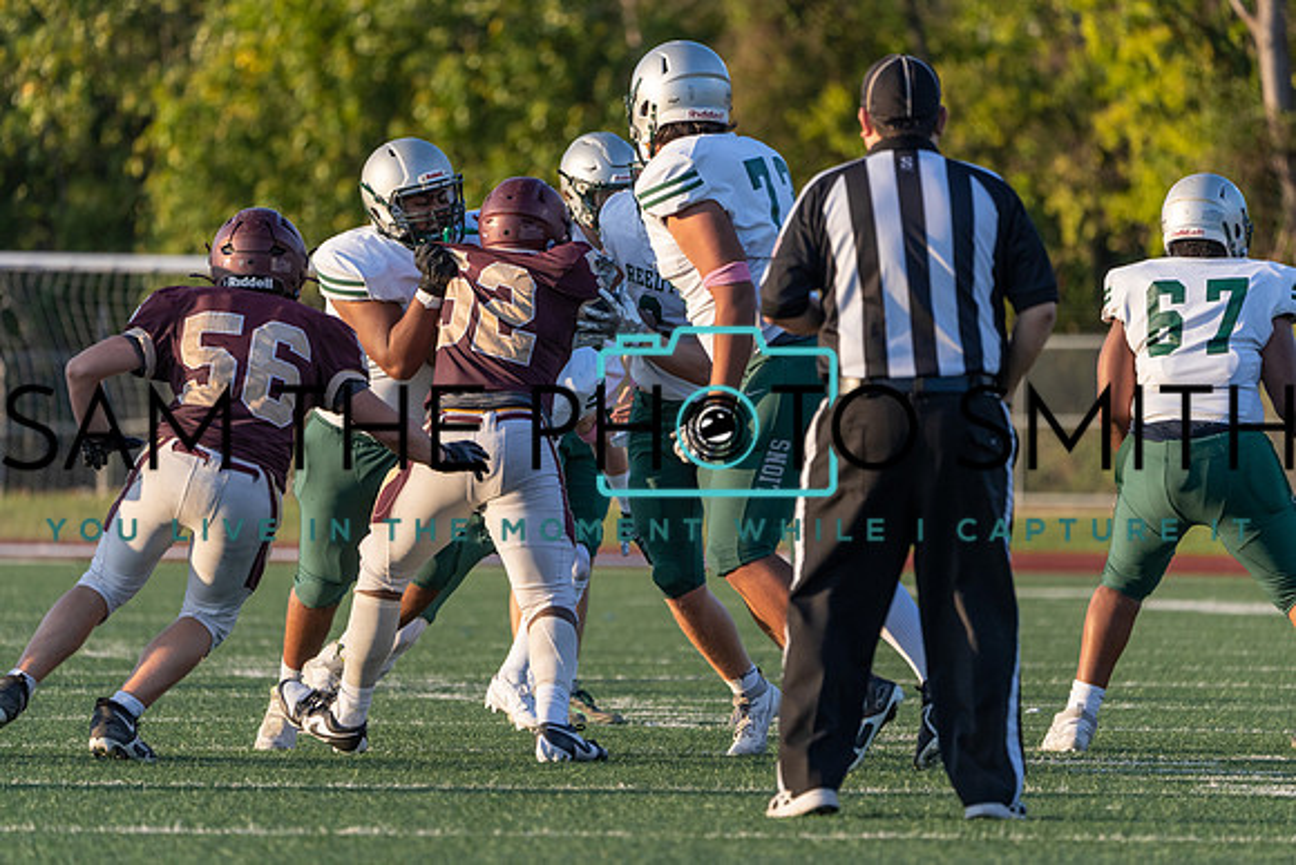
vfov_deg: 3.4
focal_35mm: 400
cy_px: 432
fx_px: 14403
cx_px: 648
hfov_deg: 5.2
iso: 800
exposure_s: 1/1250
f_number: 7.1
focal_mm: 400
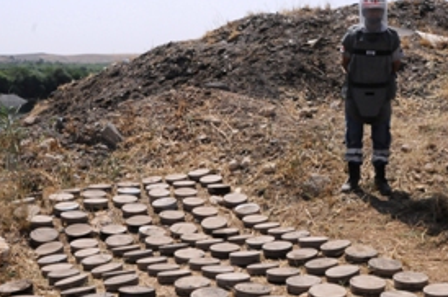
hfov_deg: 31.2
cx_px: 304
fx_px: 795
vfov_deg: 21.1
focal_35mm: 64
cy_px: 187
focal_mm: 26
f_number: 18
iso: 1250
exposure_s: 1/1250
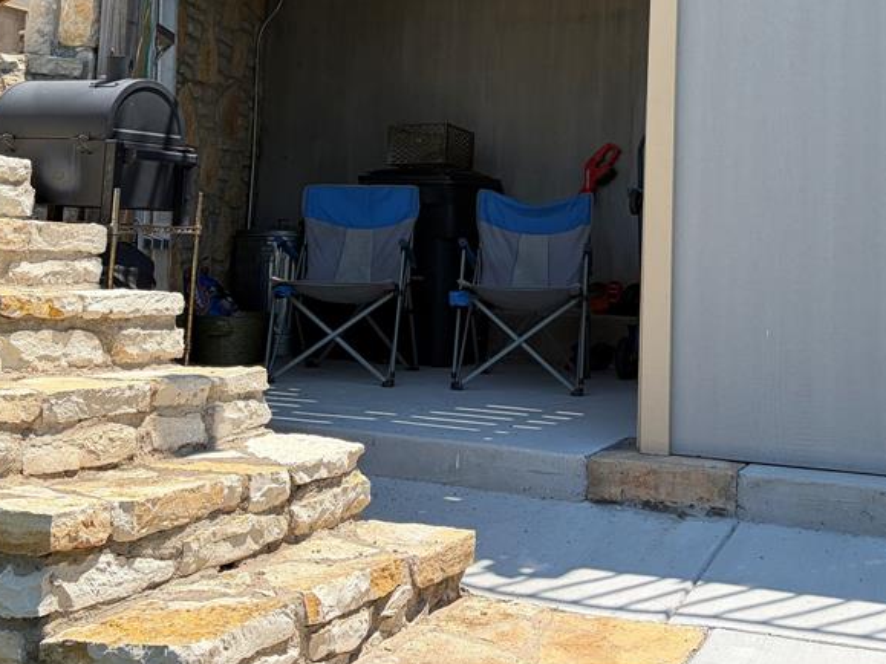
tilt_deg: +6.3
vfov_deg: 30.6
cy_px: 119
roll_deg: -0.7
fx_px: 1177
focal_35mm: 46
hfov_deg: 41.0
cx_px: 542
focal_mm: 5.96
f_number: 1.6
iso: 50
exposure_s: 1/1799
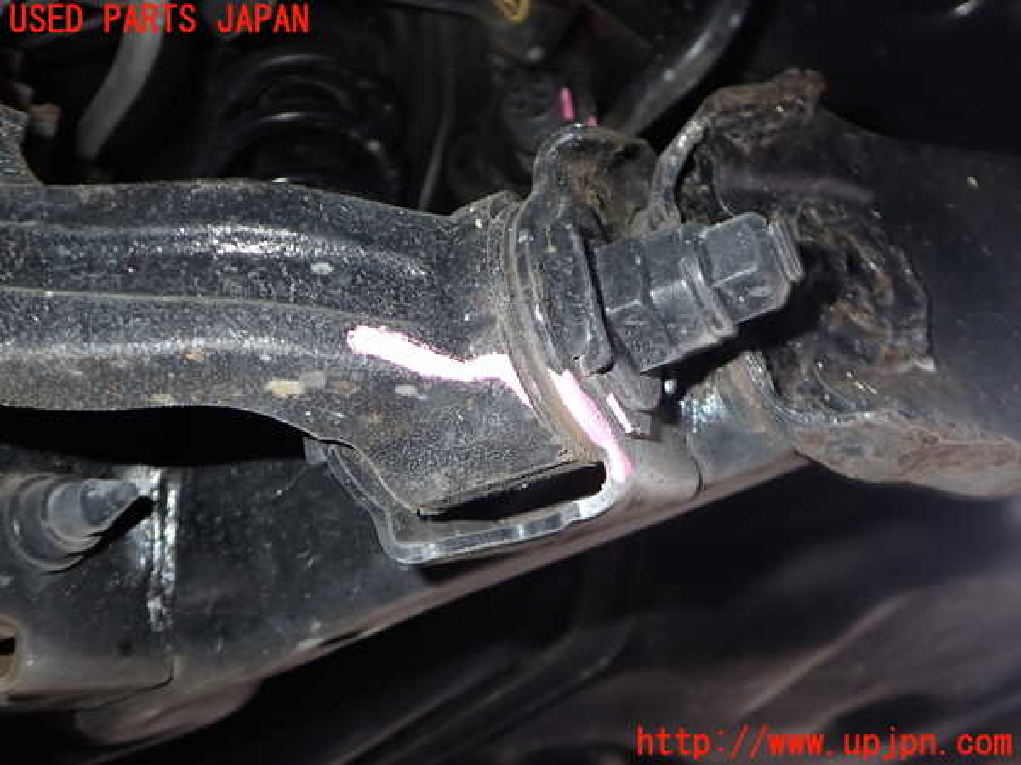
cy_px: 382
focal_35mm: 30
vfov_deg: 46.8
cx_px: 510
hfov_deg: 60.0
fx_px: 885
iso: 250
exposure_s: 1/30
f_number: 6.3
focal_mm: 5.4
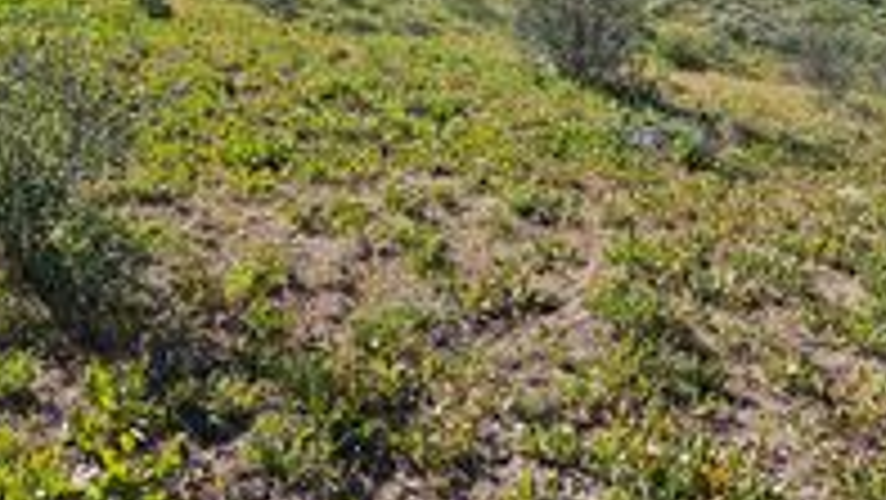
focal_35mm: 36
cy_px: 88
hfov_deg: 55.2
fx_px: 846
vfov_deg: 31.9
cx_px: 486
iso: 50
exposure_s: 1/2192
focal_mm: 2.2
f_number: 2.2
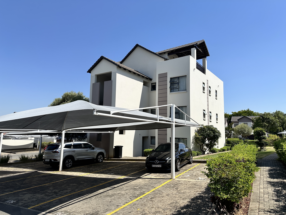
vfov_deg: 56.8
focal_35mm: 24
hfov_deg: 71.6
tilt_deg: +13.4
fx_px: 198
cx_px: 143
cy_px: 108
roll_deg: -1.1
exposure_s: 1/6211
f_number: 1.78
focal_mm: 6.86
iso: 80
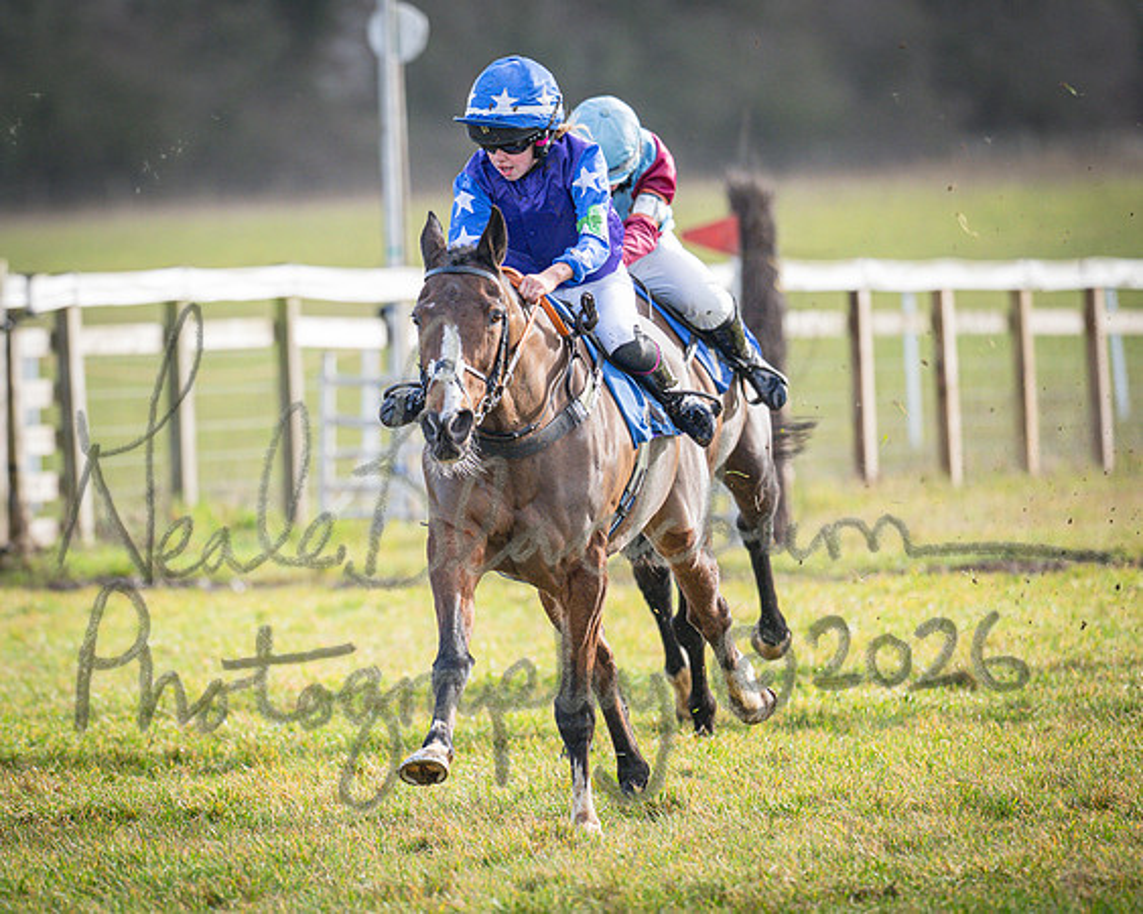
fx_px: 23826
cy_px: 302
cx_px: 384
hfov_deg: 2.7
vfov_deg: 2.2
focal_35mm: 705
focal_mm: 400
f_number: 4.5
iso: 640
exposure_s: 1/1000
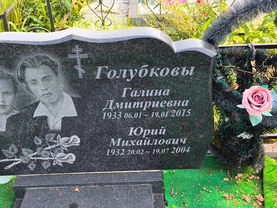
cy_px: 104
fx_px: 400
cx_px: 138
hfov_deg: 38.2
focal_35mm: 50
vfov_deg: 29.1
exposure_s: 1/147
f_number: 1.7
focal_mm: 4.71
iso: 50
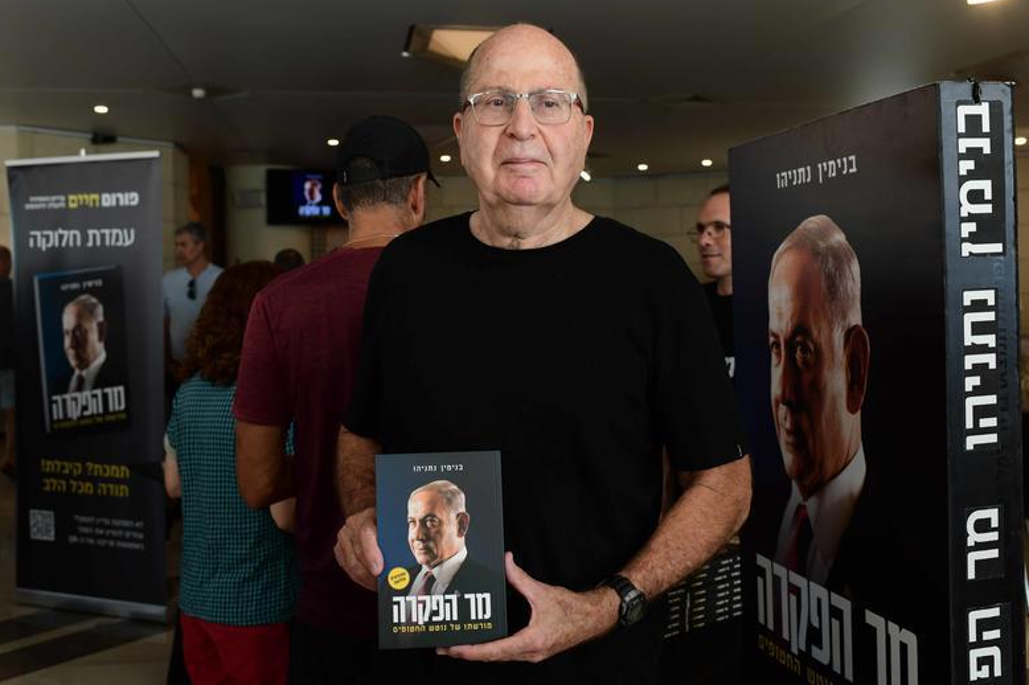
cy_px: 341
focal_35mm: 36
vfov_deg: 36.8
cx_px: 522
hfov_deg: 53.1
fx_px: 1029
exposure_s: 1/250
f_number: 6.3
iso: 800
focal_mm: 35
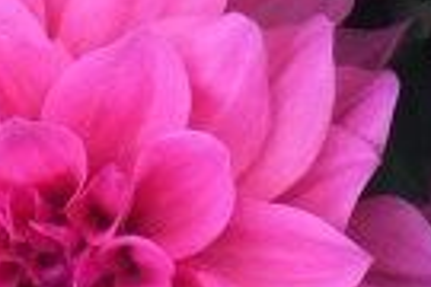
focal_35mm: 239
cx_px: 345
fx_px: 2861
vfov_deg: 5.4
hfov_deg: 8.6
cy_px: -582
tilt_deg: -61.5
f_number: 2.2
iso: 32
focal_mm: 4.15
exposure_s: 1/121
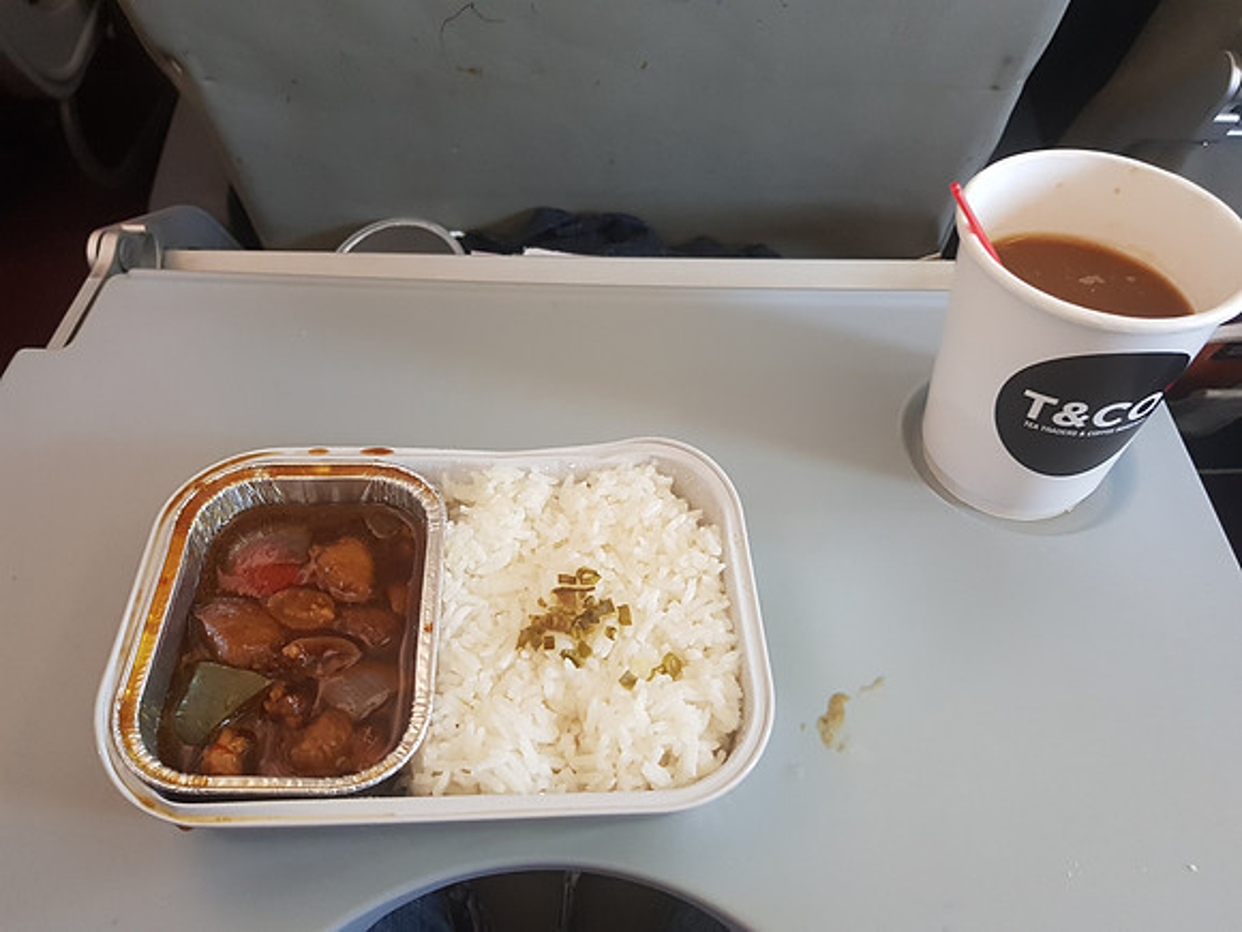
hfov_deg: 67.3
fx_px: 933
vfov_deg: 53.1
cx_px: 621
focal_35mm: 26
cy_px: 466
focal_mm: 4.2
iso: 200
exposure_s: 1/24
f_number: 1.7
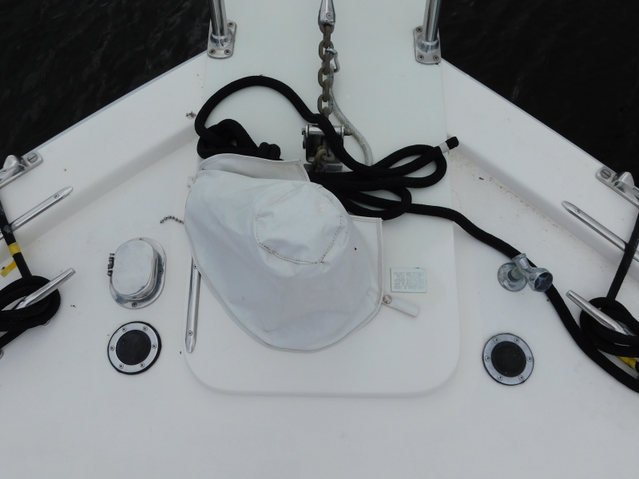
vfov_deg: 46.8
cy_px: 240
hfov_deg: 60.0
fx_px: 554
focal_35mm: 30
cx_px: 320
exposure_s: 1/640
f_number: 6.4
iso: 125
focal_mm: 5.3
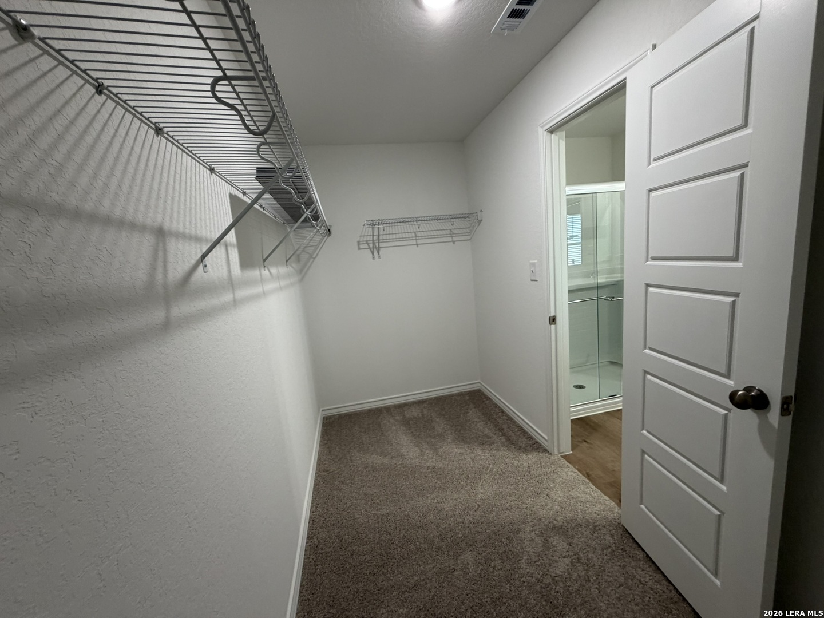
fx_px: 333
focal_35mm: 14
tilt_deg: -8.0
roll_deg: +5.8
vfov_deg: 85.7
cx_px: 412
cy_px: 309
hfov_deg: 102.1
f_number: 2.2
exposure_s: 1/60
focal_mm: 2.22
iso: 160
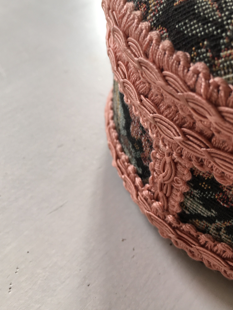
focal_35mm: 39
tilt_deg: -45.4
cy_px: 128
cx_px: 122
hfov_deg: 36.8
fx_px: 350
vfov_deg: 47.7
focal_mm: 4.15
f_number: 2.2
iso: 32
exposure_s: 1/50
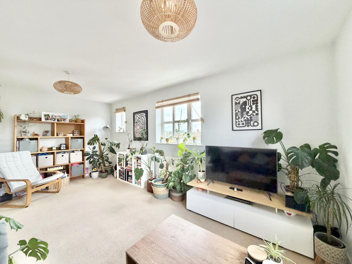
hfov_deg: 102.1
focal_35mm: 14
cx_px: 176
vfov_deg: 85.7
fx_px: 142
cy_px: 132
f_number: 2.2
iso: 320
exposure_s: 1/119
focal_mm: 2.22
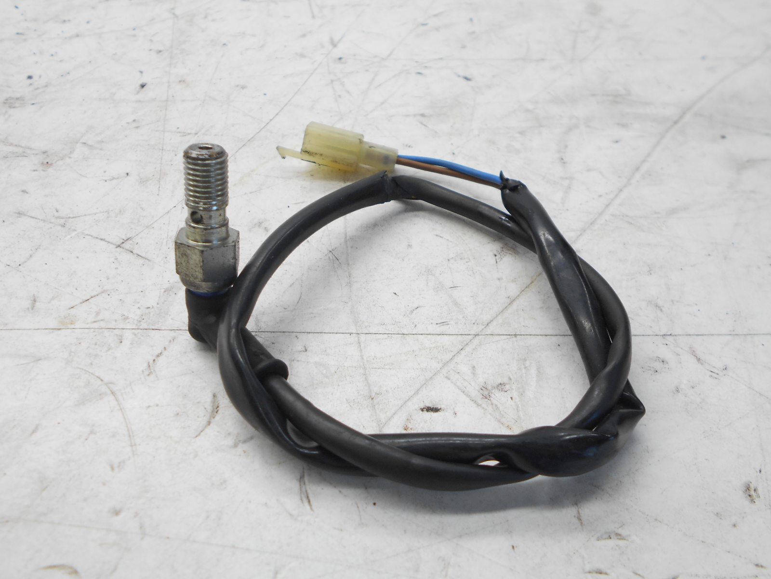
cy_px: 290
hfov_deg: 60.0
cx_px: 386
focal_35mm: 30
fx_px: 668
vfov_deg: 46.8
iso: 80
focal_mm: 5.1
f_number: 3.4
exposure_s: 1/50
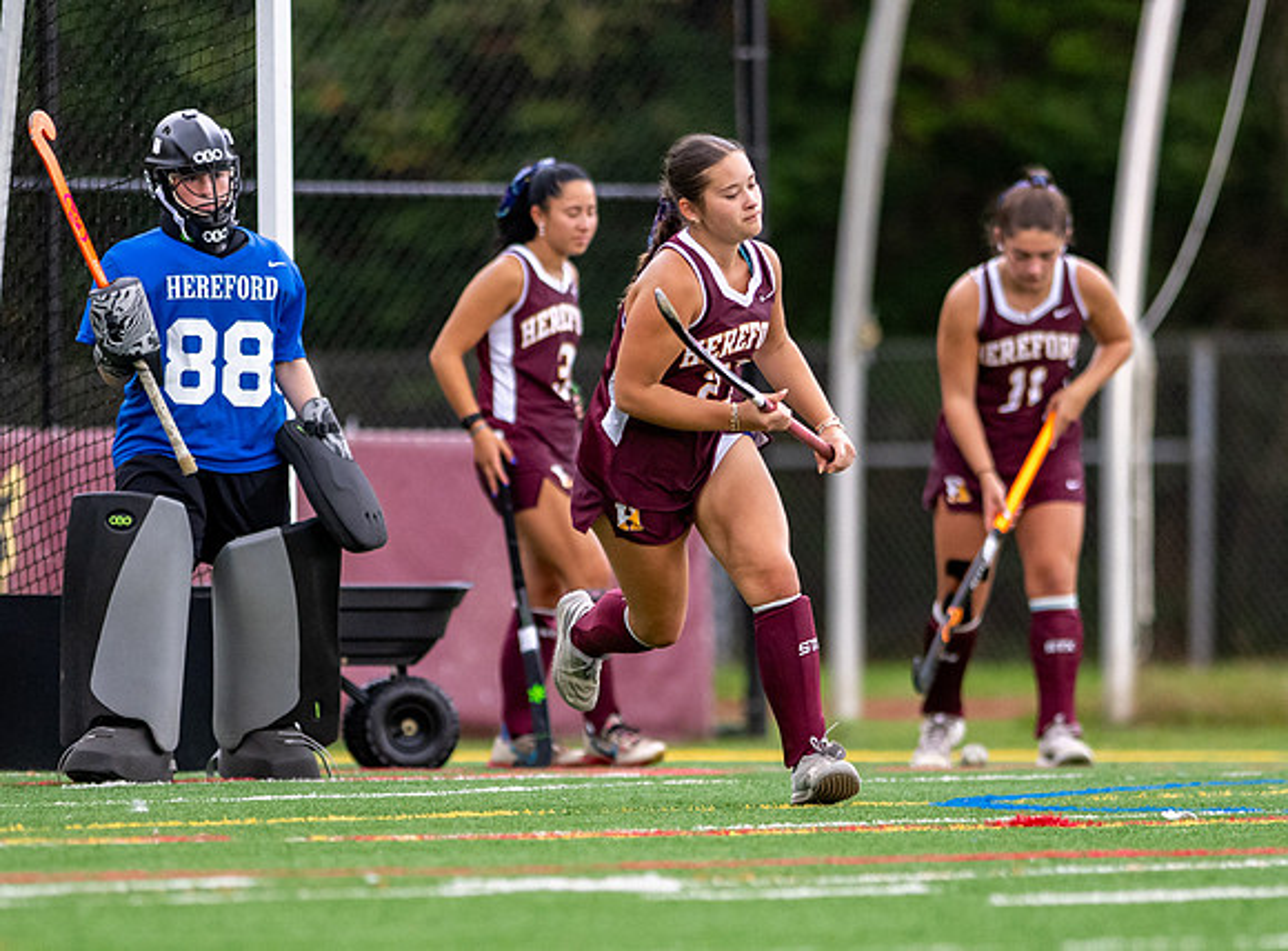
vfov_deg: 2.5
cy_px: 579
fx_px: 21968
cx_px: 626
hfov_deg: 3.4
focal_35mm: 594
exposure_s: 1/1000
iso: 1100
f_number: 2.8
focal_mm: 300
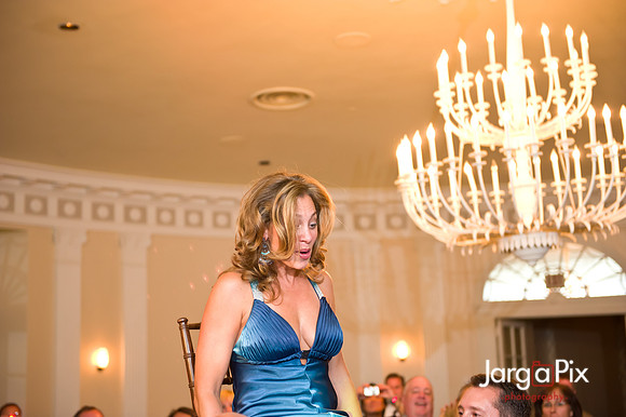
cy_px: 208
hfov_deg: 34.5
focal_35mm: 58
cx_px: 313
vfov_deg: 23.4
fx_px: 1008
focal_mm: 58
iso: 1600
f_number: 3.2
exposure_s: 1/125
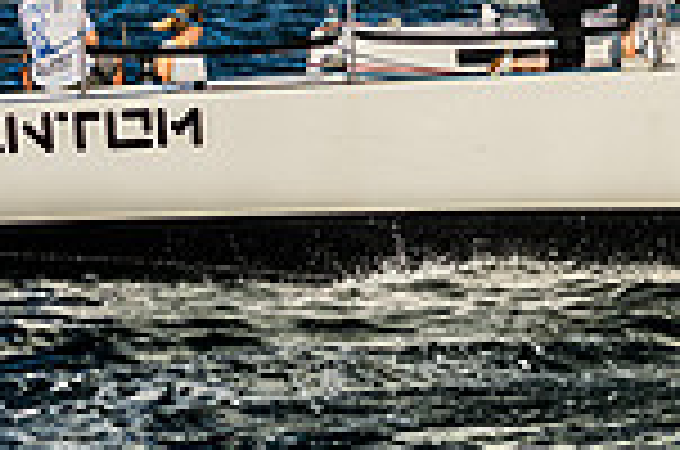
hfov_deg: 4.8
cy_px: -313
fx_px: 8011
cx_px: 925
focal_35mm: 425
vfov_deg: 3.2
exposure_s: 1/5000
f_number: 5.6
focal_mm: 100
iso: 400
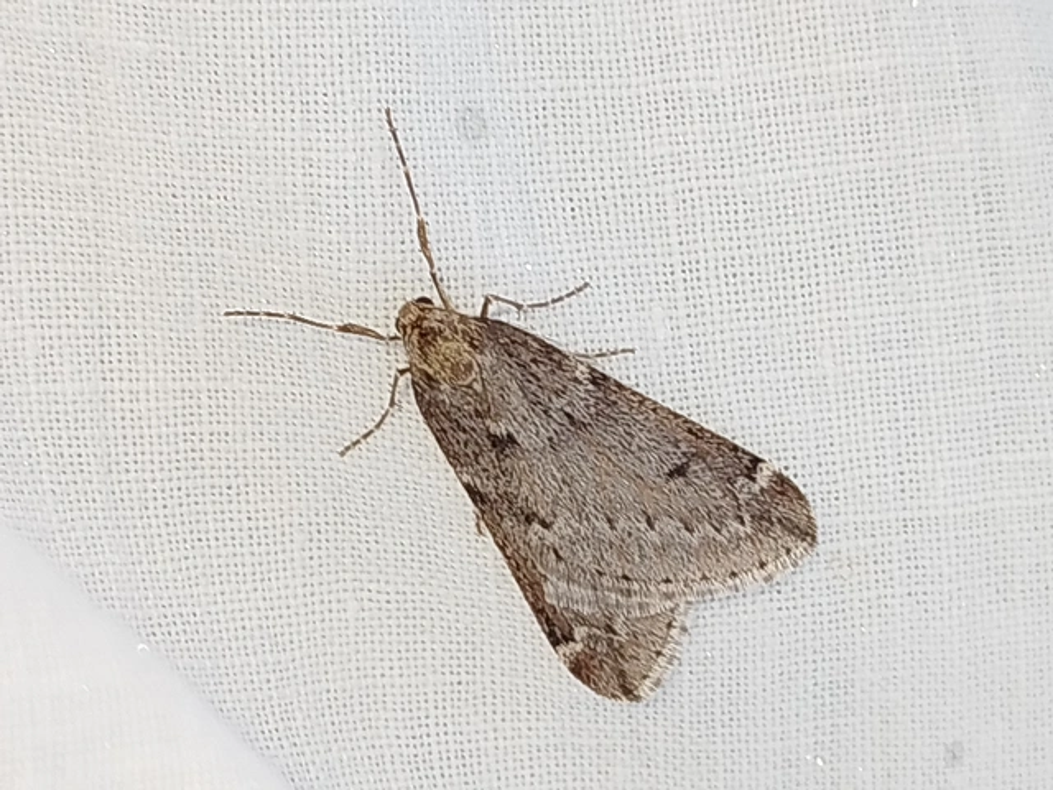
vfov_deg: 13.2
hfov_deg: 17.6
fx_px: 3407
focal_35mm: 112
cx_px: 526
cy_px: 395
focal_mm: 5.31
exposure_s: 1/50
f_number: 1.7
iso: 64
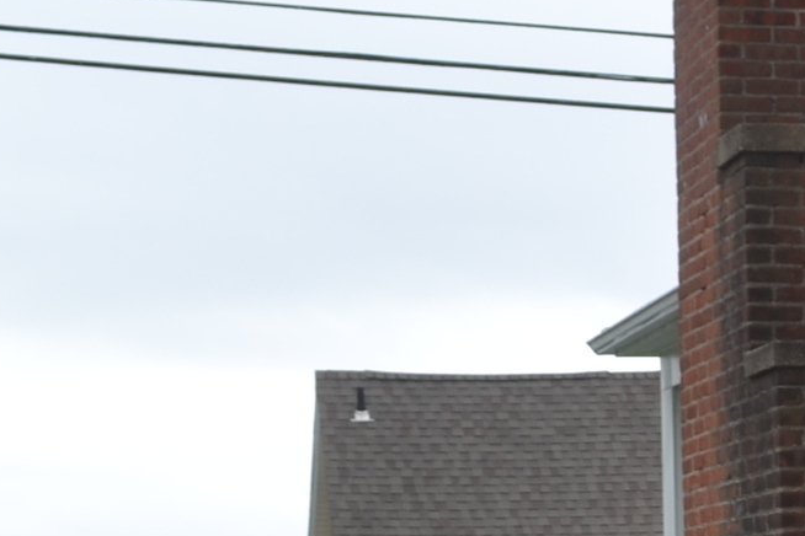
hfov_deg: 14.1
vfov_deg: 9.6
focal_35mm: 141
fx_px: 3153
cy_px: 682
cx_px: 986
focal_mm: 20
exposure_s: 1/200
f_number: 7.1
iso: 100
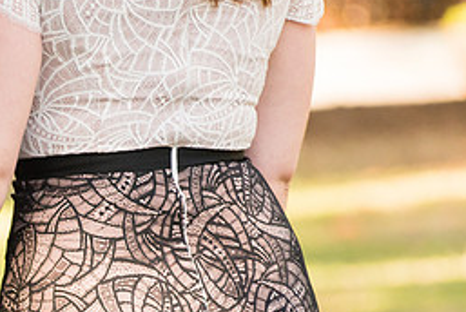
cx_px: -13
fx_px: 13153
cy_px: 297
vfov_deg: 1.4
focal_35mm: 1015
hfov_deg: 2.0
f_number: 6.3
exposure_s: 1/500
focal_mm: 300
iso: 800
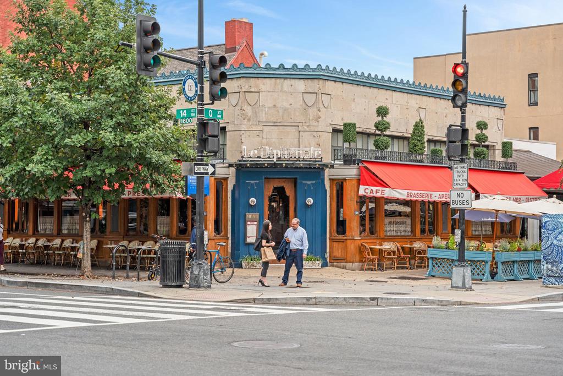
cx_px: 282
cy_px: 188
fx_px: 1095
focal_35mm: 70
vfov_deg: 19.5
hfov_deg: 28.8
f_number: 2.8
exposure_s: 1/1000
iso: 100
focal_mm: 70
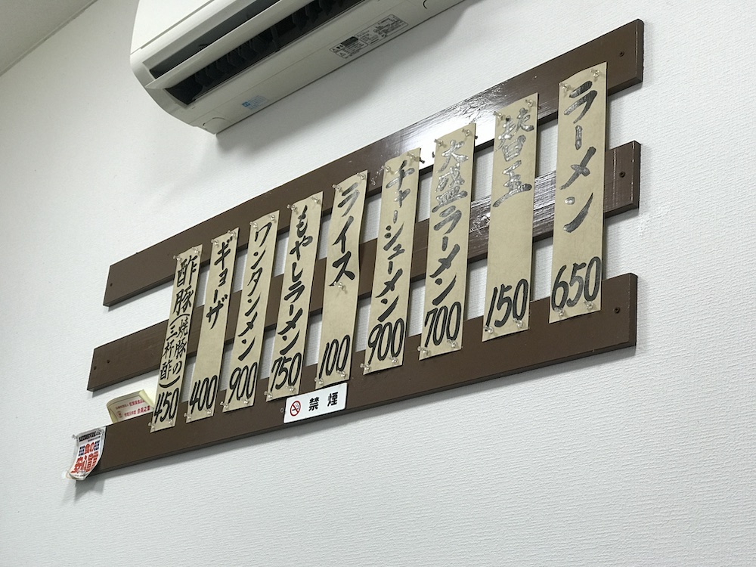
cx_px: 378
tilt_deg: +21.9
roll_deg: -4.4
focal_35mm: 57
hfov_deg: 33.8
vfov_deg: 25.7
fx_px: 1245
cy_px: 284
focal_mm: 6.6
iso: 100
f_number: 2.8
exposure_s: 1/60
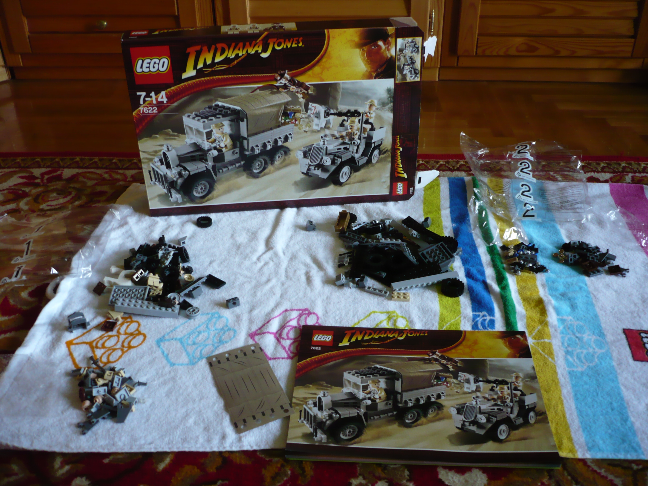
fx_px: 655
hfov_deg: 52.6
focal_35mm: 35
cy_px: 243
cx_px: 324
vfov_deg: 40.7
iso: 200
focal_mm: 5.8
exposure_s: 1/20
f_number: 2.8
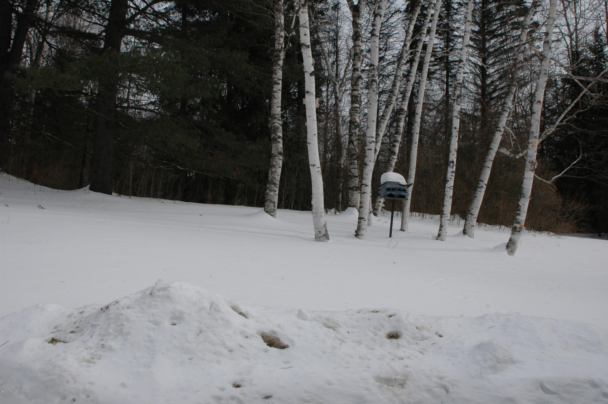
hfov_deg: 46.4
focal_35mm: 42
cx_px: 304
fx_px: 709
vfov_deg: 31.8
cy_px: 202
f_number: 11
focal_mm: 28
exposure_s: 1/500
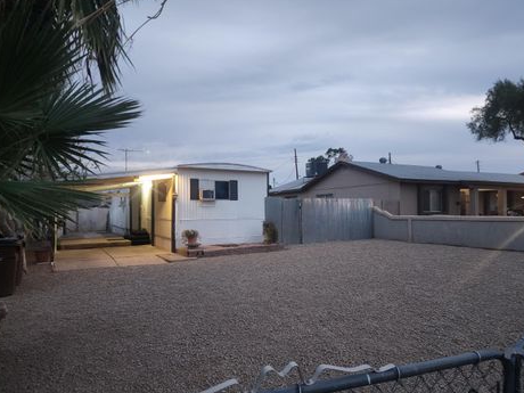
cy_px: 206
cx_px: 272
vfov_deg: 54.9
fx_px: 378
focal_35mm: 25
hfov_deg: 69.4
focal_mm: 6.4
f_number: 1.8
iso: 640
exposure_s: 1/30
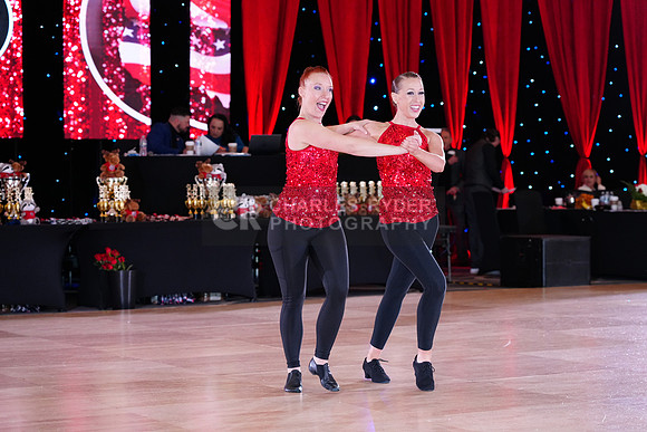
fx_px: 1618
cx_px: 324
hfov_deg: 22.6
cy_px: 216
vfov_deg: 15.2
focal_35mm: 90
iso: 2500
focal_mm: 90
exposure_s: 1/250
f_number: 4
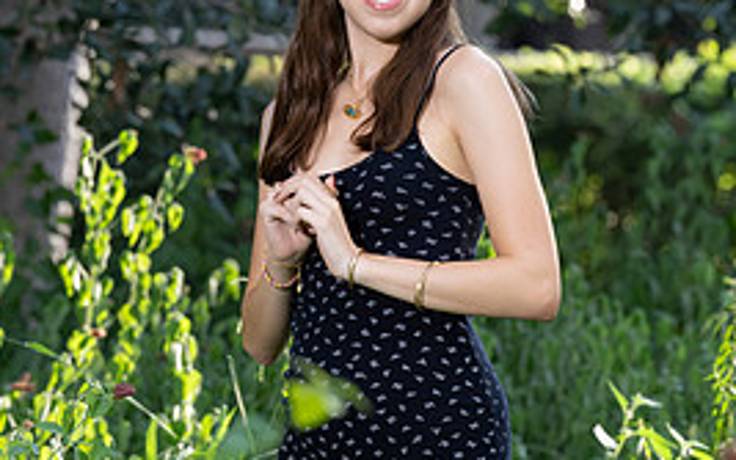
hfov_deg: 6.1
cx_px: 361
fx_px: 6881
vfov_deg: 3.8
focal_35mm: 343
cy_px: 190
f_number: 8
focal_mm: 200
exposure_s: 1/200
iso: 640
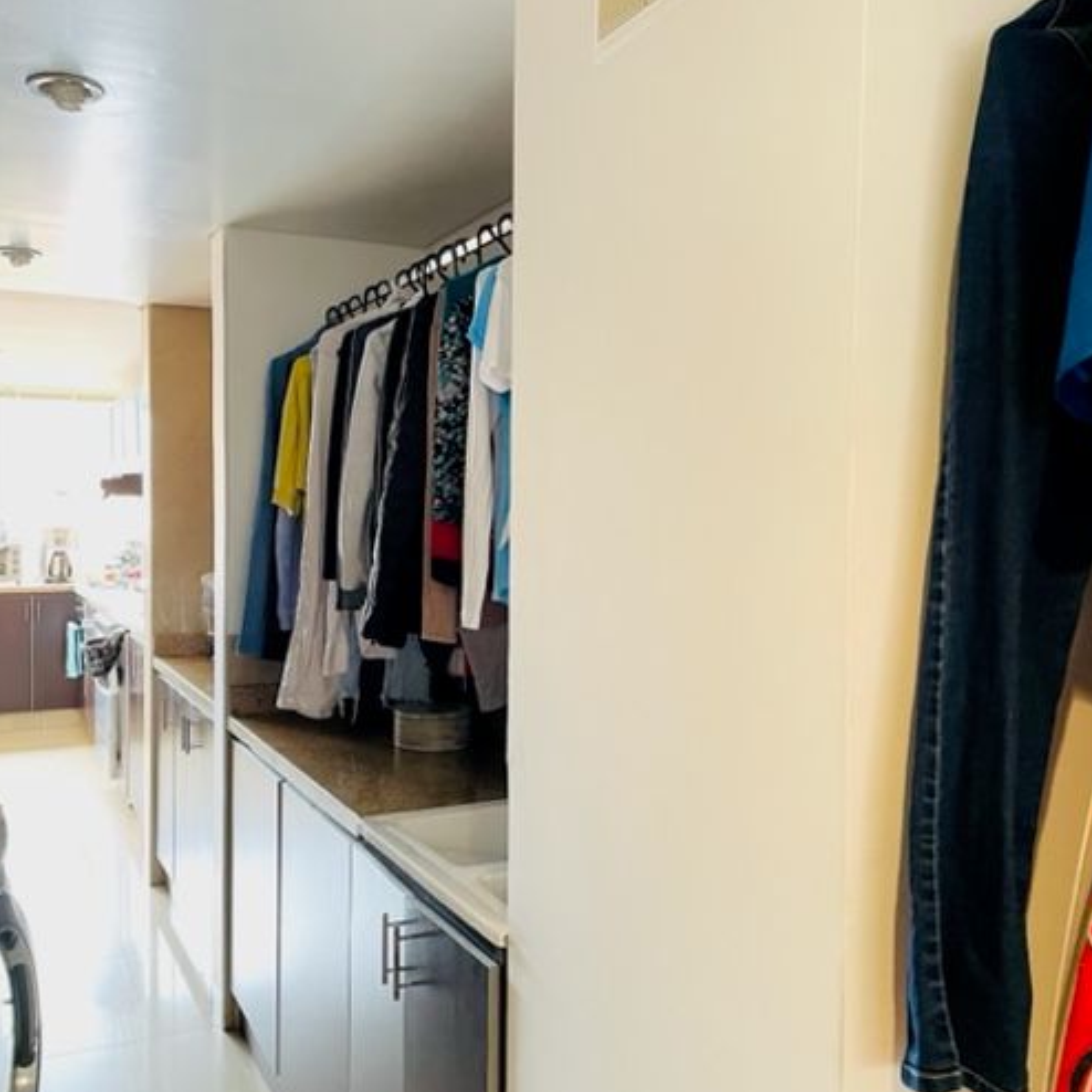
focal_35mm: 31
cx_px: 468
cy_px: 546
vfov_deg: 52.5
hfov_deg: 52.3
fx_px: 1106
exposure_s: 1/60
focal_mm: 4.2
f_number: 1.6
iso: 125
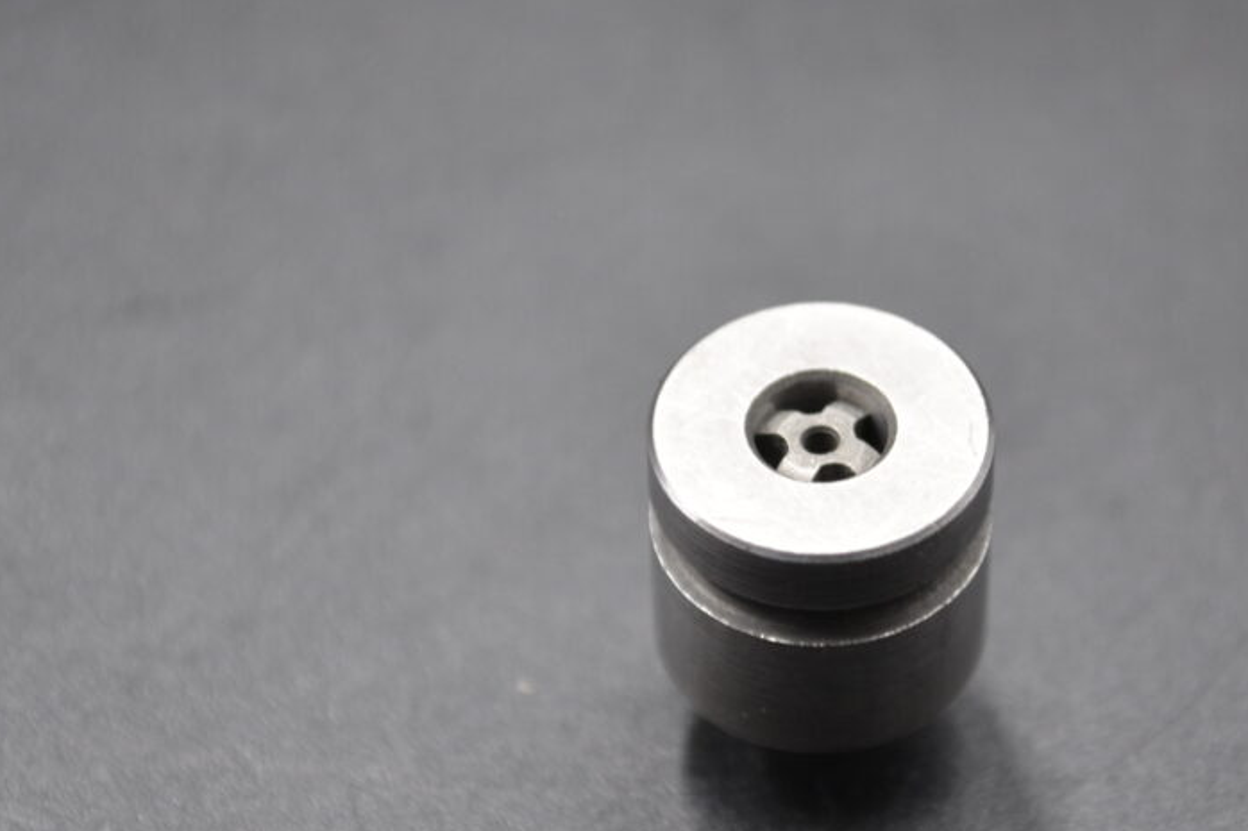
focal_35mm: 129
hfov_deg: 15.9
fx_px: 4471
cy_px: 424
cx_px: 794
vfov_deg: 10.6
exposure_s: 1/30
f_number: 5.6
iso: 400
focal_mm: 50
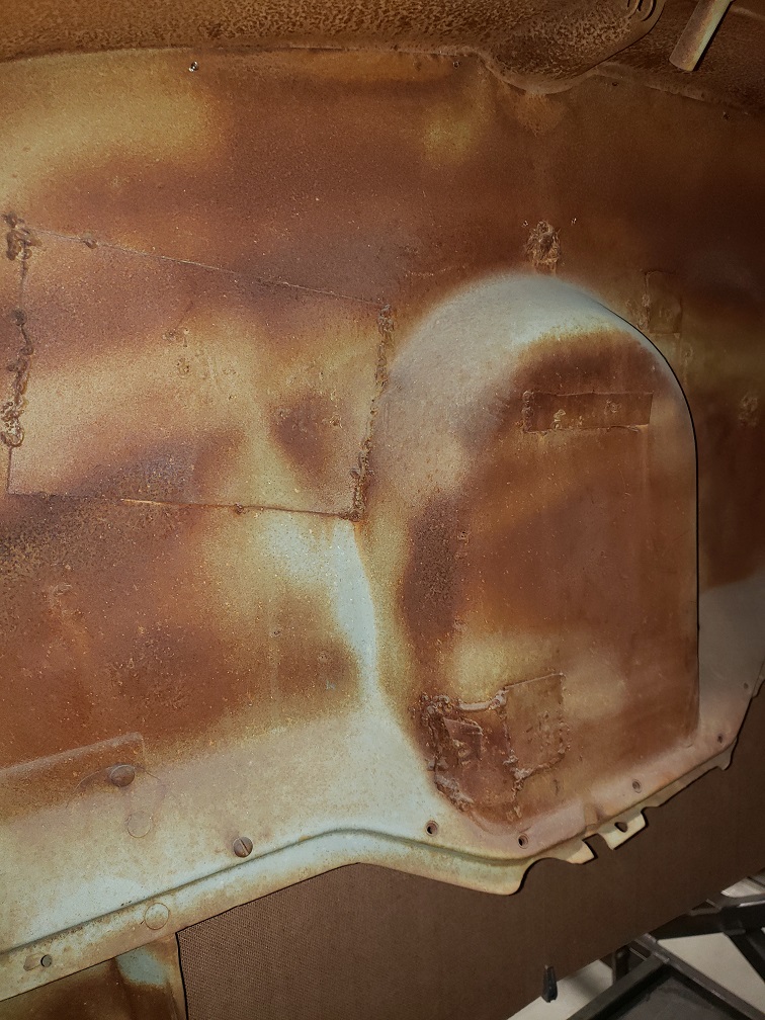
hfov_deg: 53.1
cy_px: 510
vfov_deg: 67.3
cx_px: 382
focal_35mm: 26
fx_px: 766
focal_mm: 4.3
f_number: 1.5
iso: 80
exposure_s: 1/40
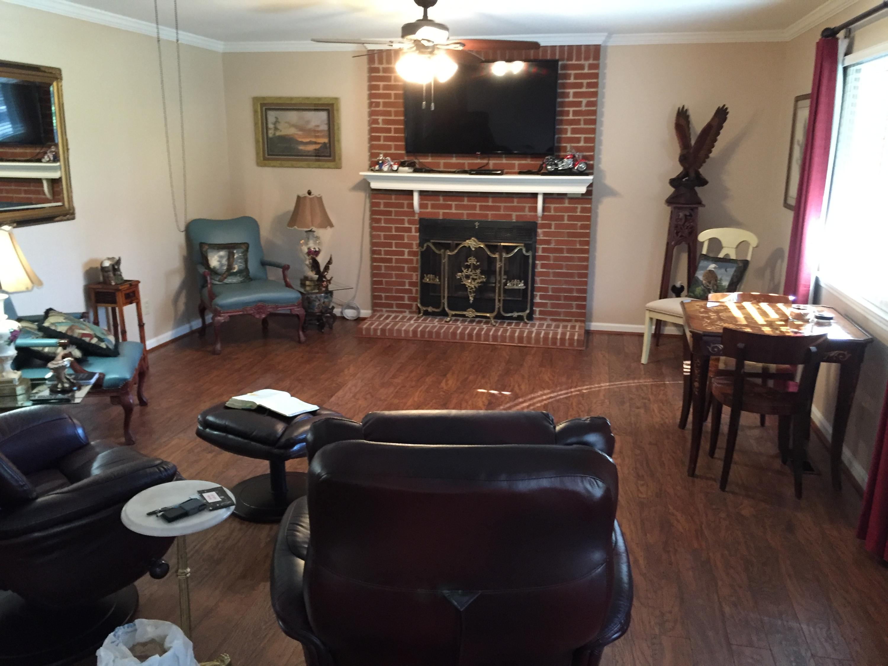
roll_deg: -1.5
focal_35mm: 29
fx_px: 744
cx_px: 444
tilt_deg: -13.8
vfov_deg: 48.2
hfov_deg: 61.7
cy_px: 333
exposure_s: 1/15
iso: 250
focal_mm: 4.15
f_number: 2.2
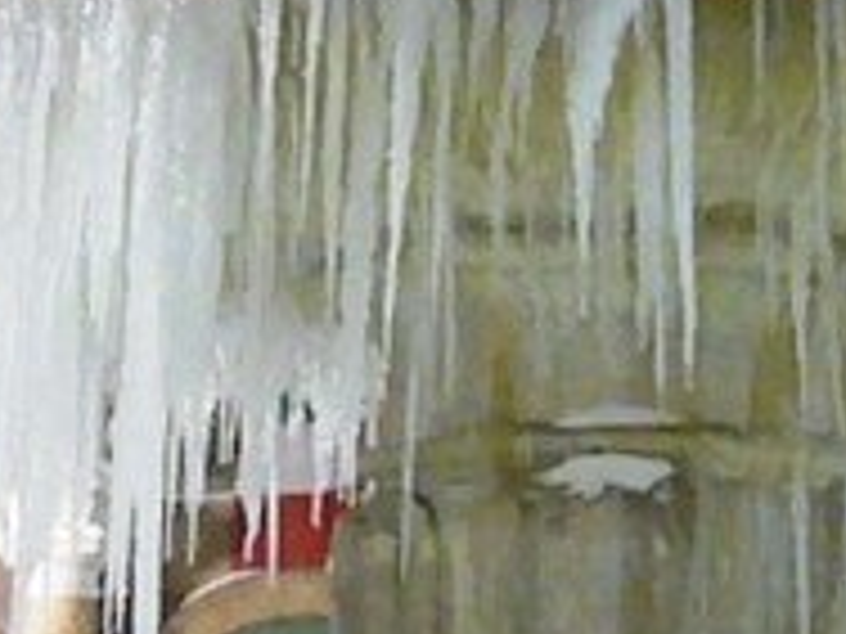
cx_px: 4
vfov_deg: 9.5
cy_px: 292
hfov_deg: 12.4
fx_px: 3837
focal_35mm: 157
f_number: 3.5
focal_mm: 7.5
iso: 1000
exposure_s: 1/30
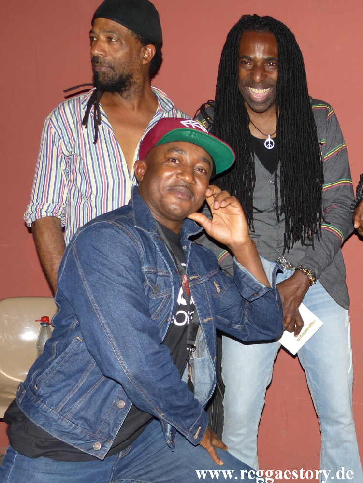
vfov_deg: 61.6
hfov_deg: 48.3
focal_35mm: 29
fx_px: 405
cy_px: 242
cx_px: 182
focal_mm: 5.2
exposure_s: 1/60
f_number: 2.8
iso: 160
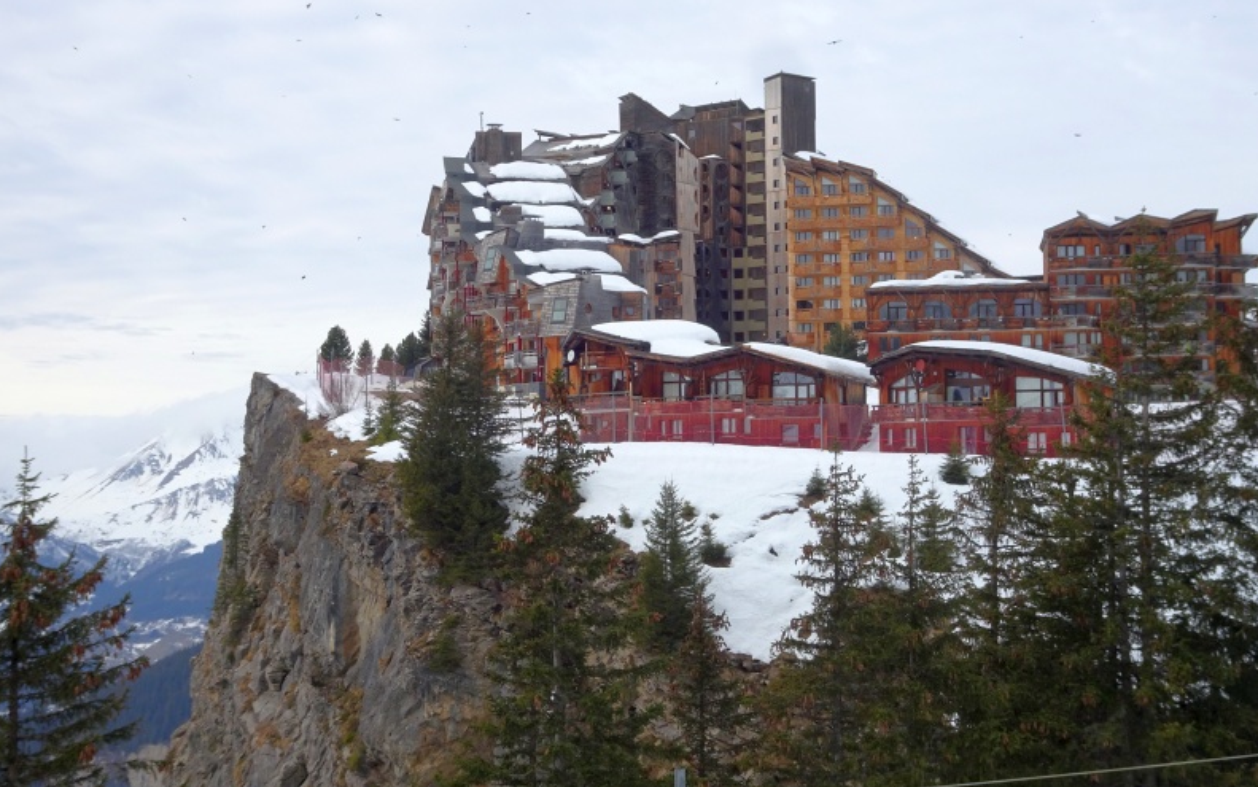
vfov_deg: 21.7
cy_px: 372
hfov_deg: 34.0
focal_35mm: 60
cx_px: 633
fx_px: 2058
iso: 80
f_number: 4.5
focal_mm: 9.52
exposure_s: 1/250
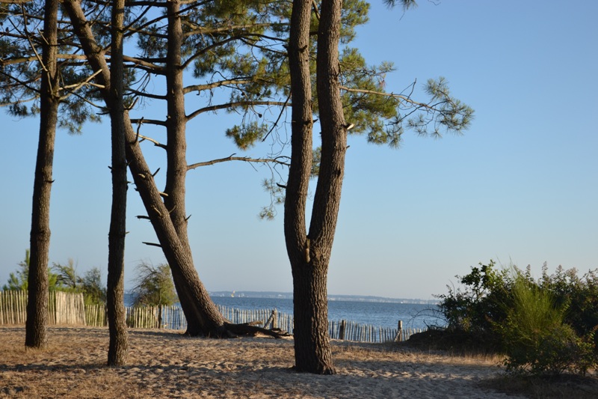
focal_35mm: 63
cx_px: 299
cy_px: 200
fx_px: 1046
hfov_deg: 31.9
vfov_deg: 21.6
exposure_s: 1/200
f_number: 7.1
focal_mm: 42
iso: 100
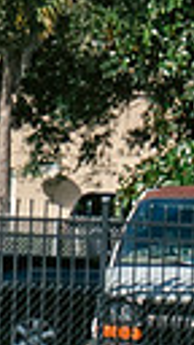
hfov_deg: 1.3
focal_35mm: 927
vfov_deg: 2.3
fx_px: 8477
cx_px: -554
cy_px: 433
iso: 250
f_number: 5.6
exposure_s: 1/1000
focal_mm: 70
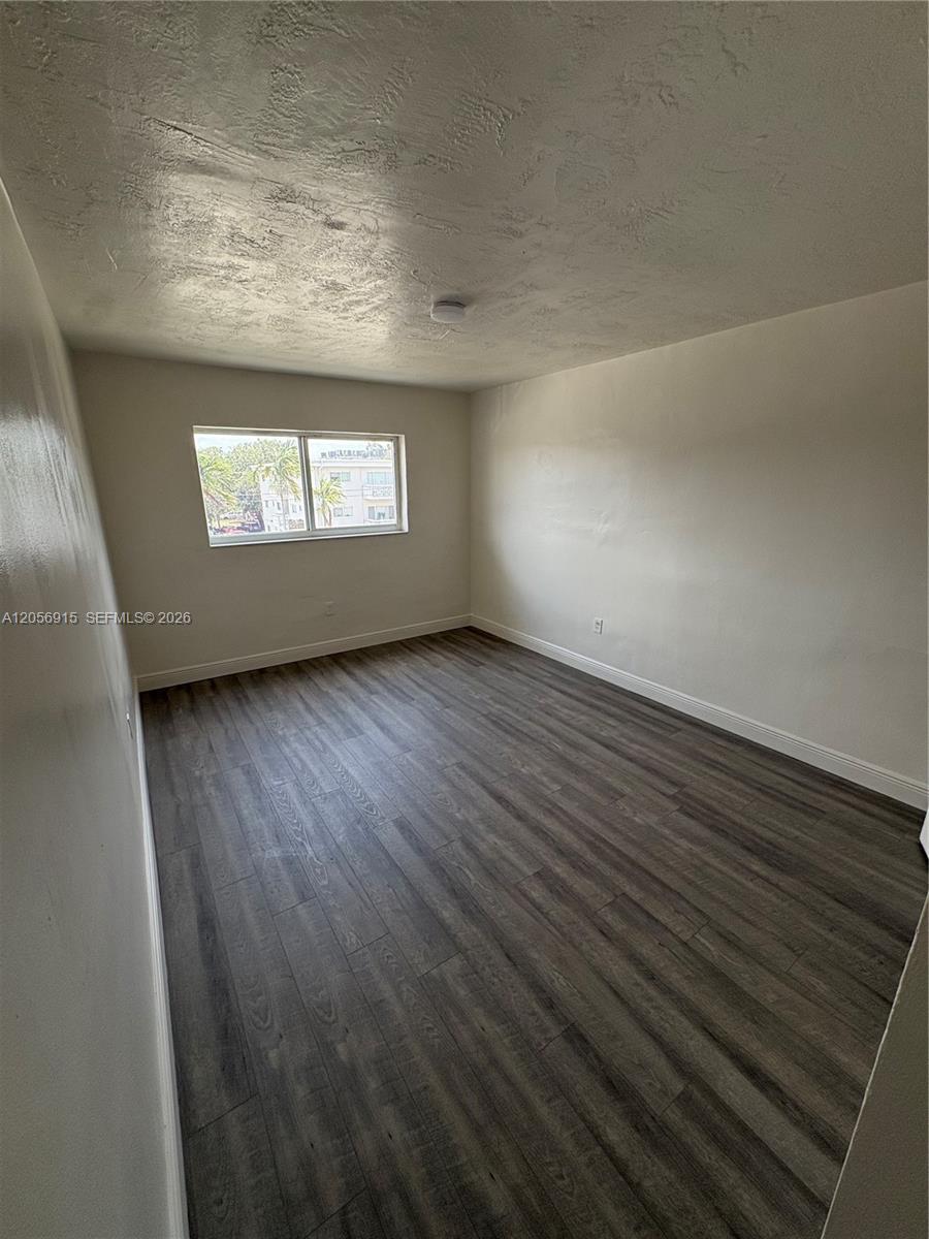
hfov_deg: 85.7
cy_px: 620
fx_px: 501
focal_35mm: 14
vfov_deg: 102.1
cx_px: 464
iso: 125
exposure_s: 1/134
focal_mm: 2.22
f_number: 2.2
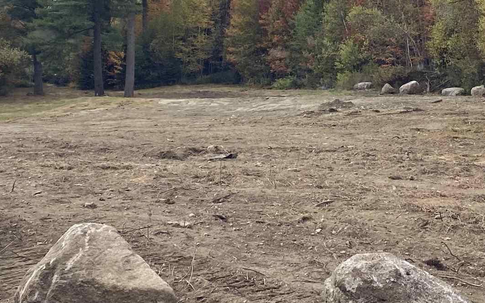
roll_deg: -1.1
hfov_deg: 25.8
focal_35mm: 80
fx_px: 1057
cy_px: 14
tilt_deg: +4.3
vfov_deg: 16.0
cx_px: 300
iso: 32
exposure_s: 1/2967
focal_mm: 4.25
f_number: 1.8
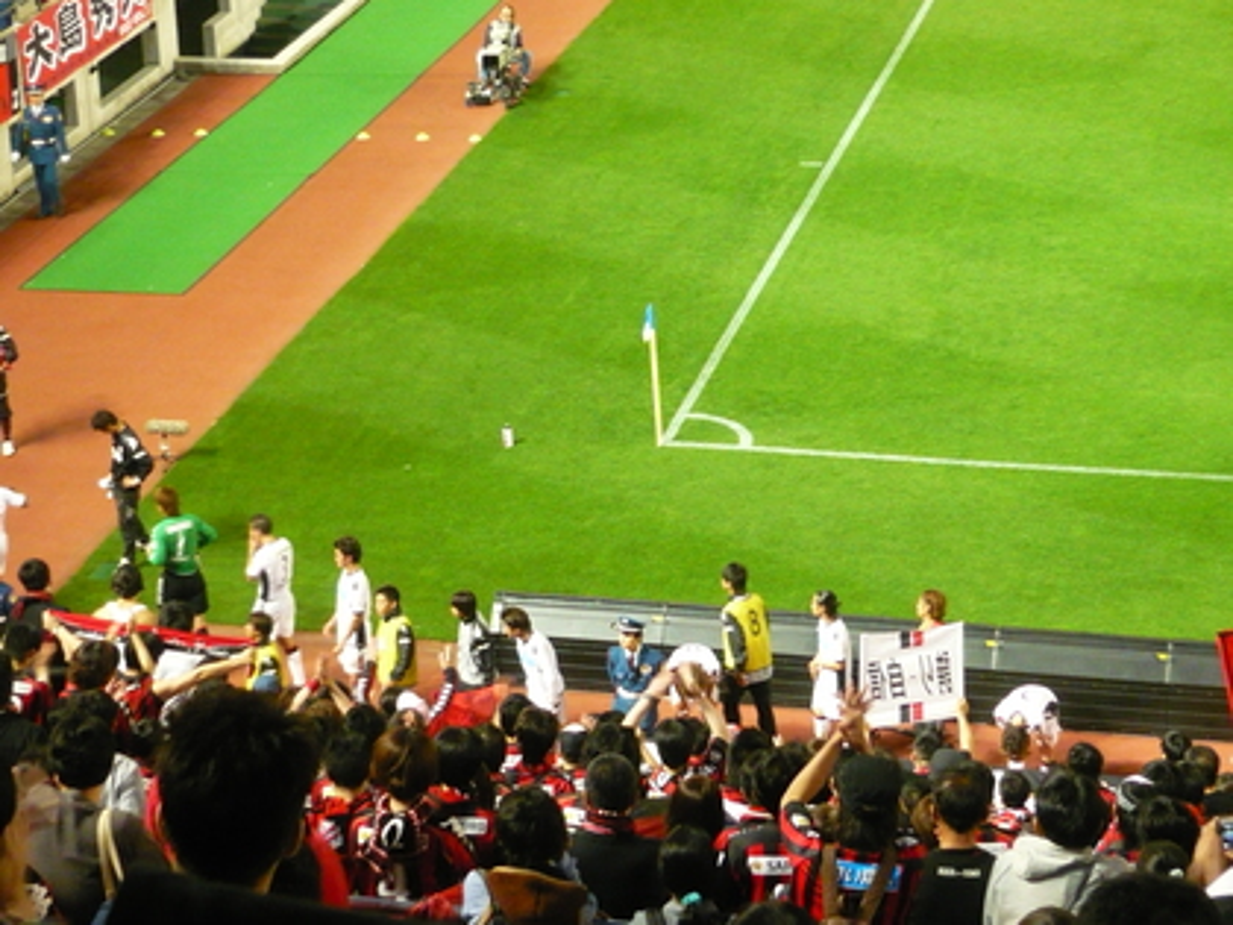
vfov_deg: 16.8
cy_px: 462
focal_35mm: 88
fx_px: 3135
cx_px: 616
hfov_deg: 22.3
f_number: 3.4
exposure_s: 1/30
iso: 400
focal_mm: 9.1
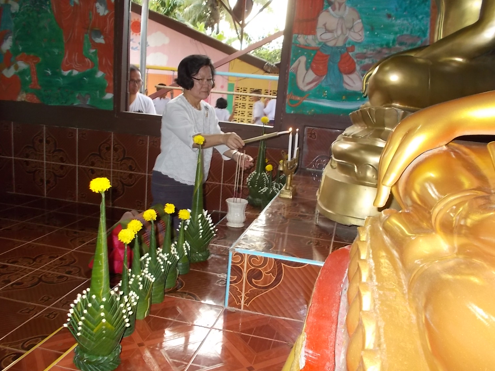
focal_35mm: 32
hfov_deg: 56.8
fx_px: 458
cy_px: 183
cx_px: 252
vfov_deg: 44.2
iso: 200
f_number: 3.4
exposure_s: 1/25
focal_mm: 5.3
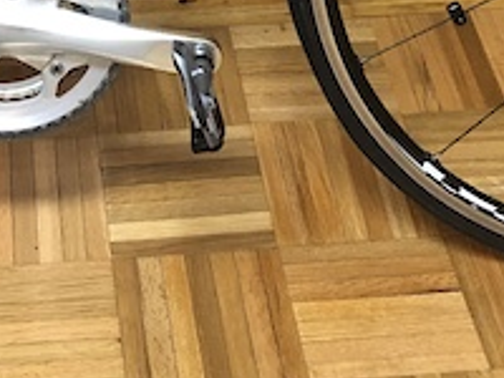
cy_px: -262
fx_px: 1631
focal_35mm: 112
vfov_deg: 12.3
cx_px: 121
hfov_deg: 17.5
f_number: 1.8
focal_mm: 3.99
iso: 100
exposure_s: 1/9
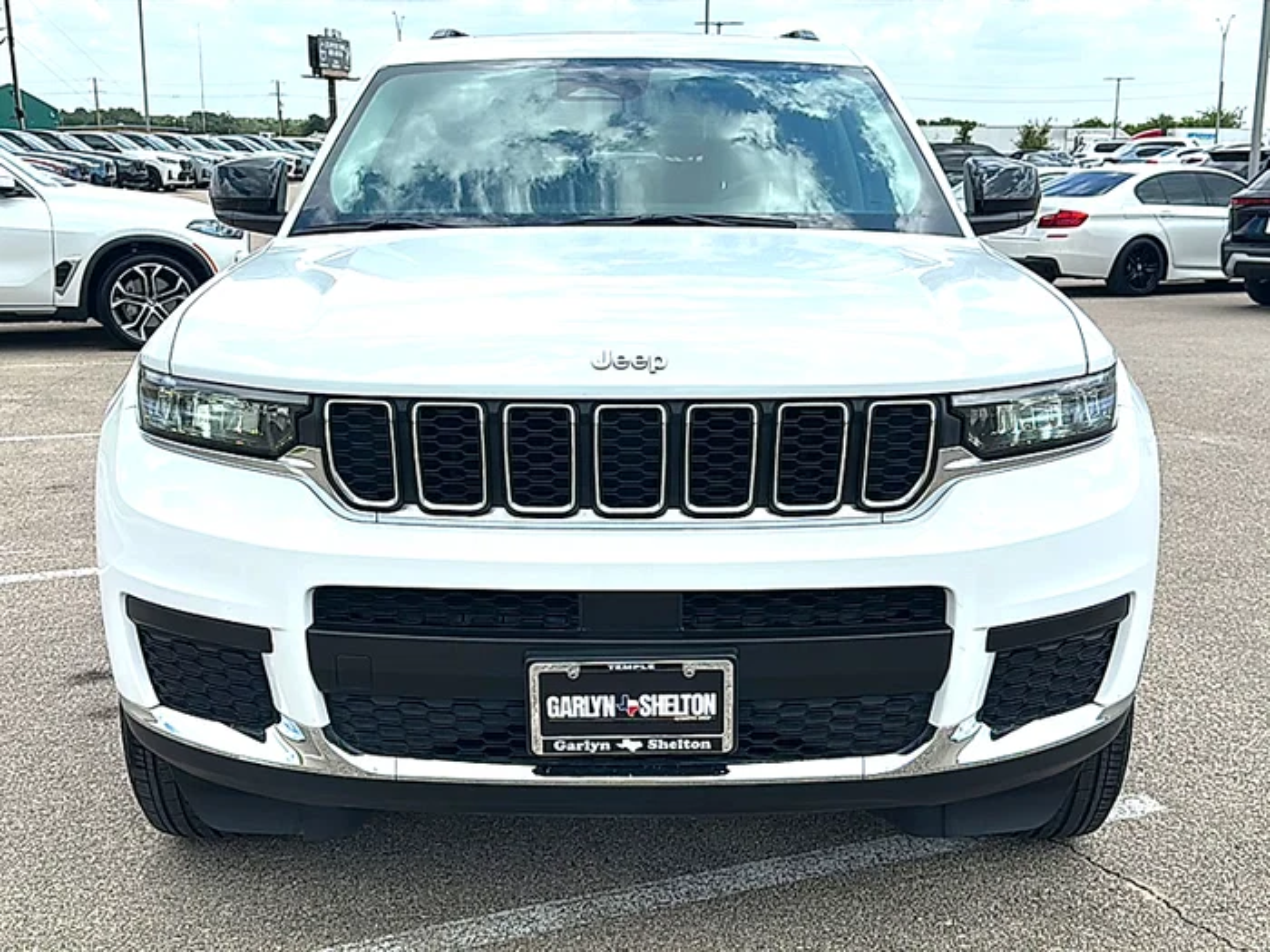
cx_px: 635
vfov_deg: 39.7
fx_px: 1321
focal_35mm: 36
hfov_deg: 51.4
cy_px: 476
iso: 80
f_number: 1.78
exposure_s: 1/5587
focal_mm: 6.86
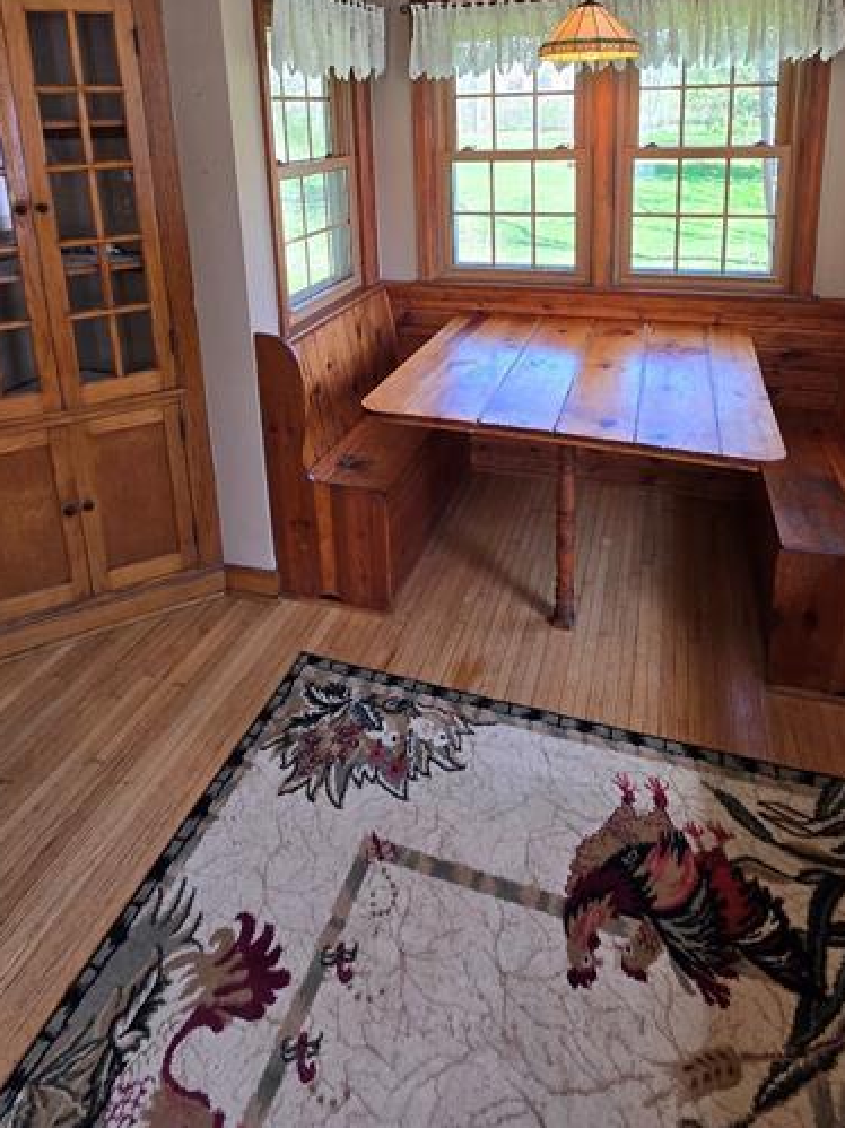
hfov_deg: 65.8
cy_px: 264
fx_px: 651
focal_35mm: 20
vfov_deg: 75.1
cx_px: 459
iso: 100
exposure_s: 1/60
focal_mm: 2.2
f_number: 2.2
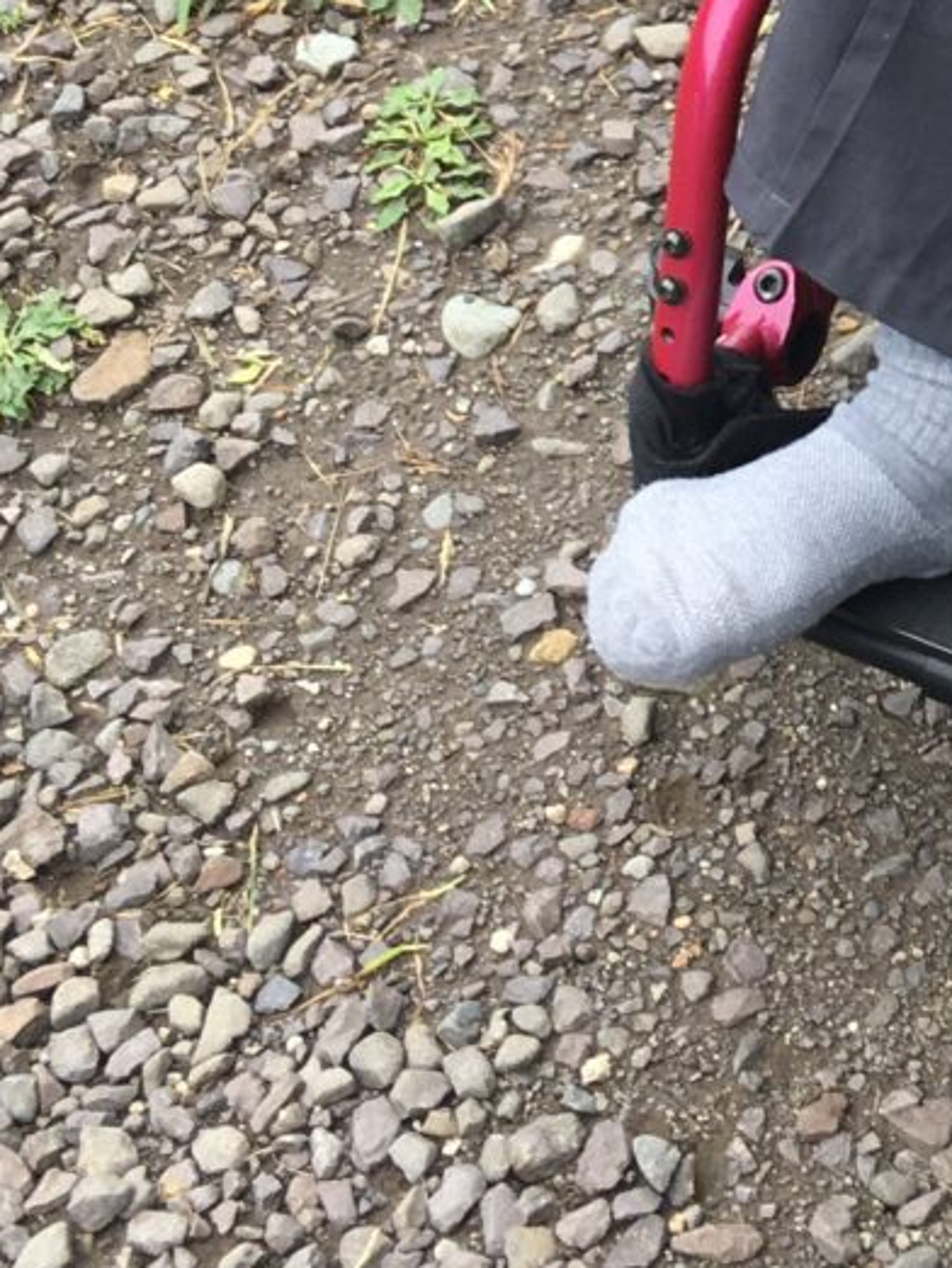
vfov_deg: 18.2
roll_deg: +0.1
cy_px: -423
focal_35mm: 100
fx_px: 3664
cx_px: 1460
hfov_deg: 13.8
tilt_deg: -39.1
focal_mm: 4.15
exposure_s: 1/286
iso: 25
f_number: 2.2
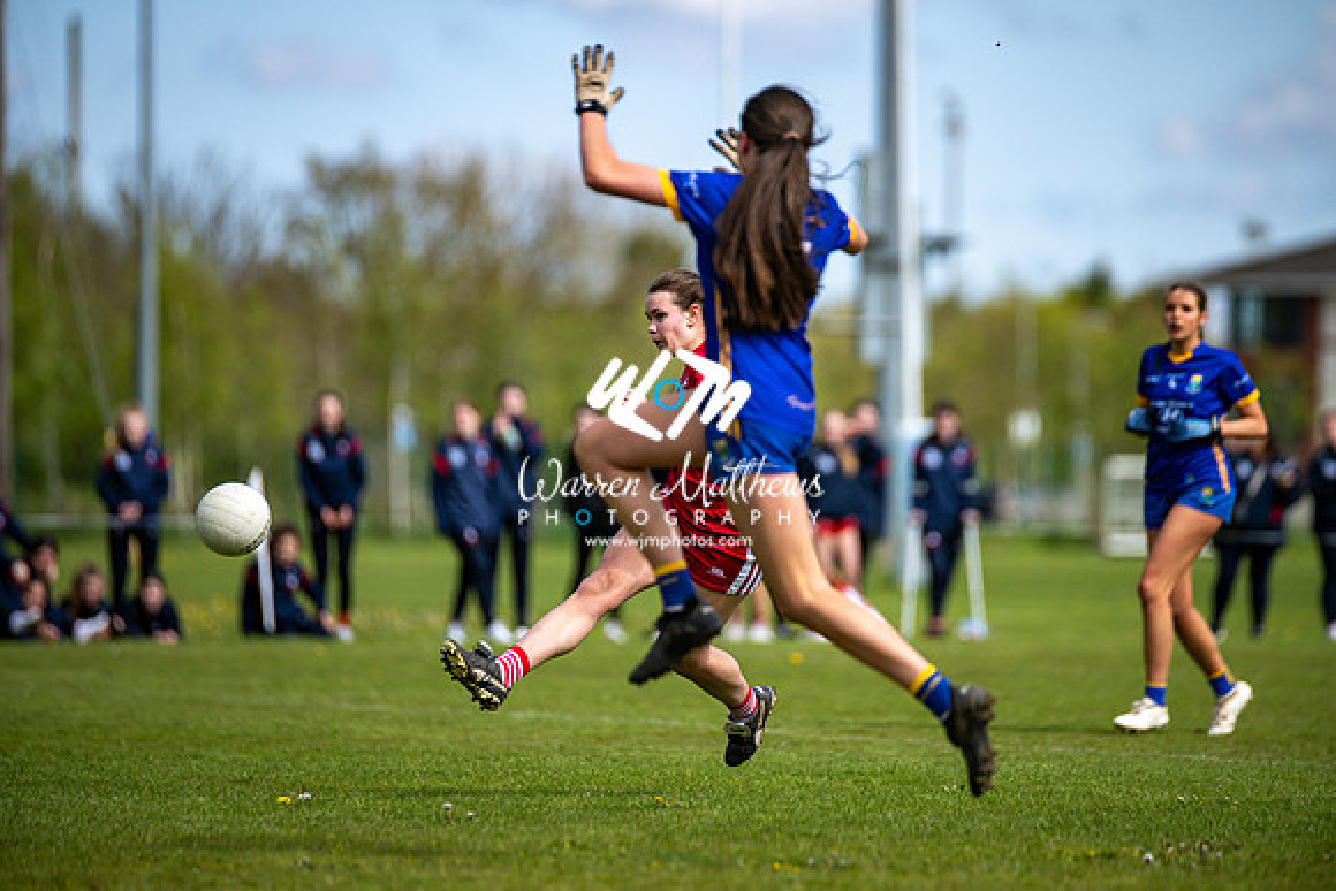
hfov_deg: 6.9
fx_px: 11135
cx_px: 668
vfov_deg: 4.6
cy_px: 446
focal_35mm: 300
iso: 200
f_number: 2.8
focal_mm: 300
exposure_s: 1/6400
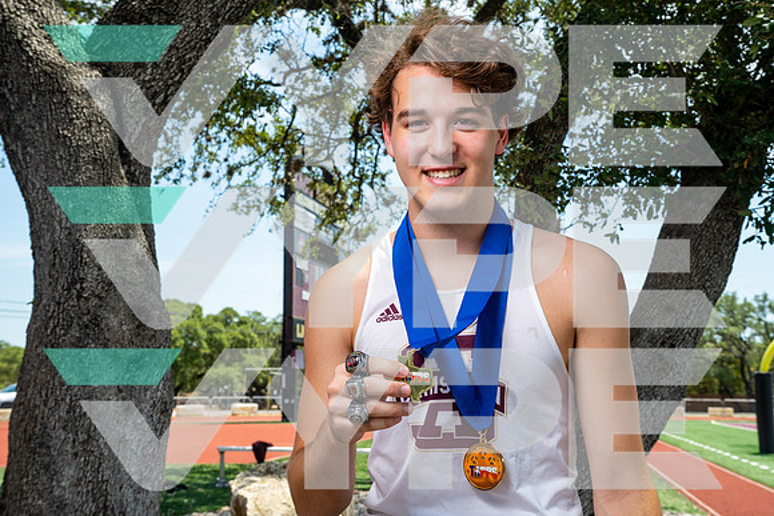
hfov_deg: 45.4
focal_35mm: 43
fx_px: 925
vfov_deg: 31.2
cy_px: 258
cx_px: 387
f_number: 10
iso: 100
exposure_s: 1/125
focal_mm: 43
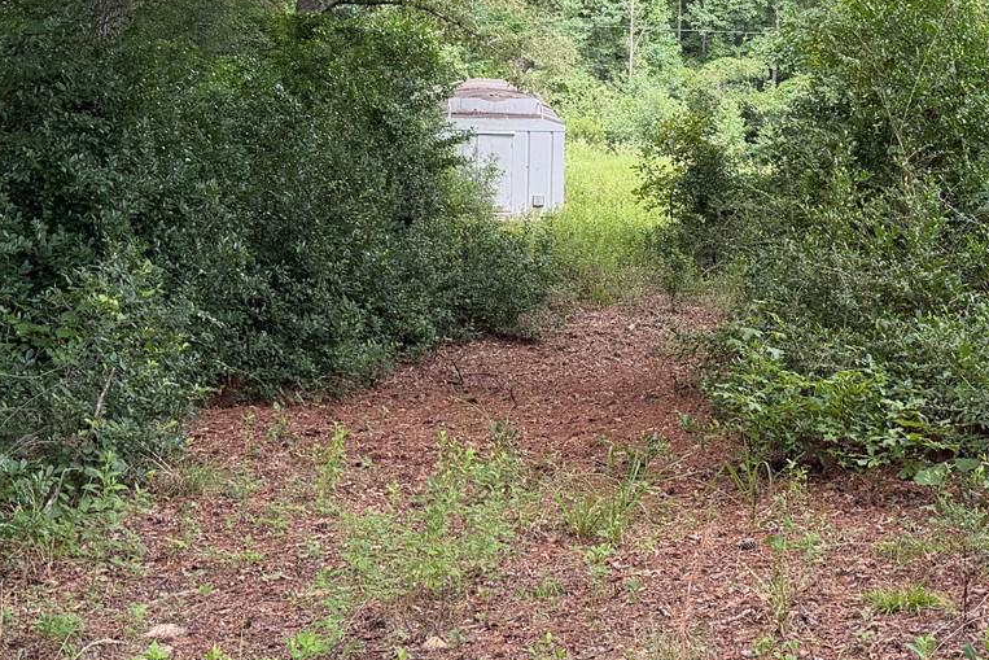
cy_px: 78
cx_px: 717
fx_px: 1841
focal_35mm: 67
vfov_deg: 20.0
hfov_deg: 29.7
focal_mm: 6.76
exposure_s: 1/198
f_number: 1.78
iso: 80
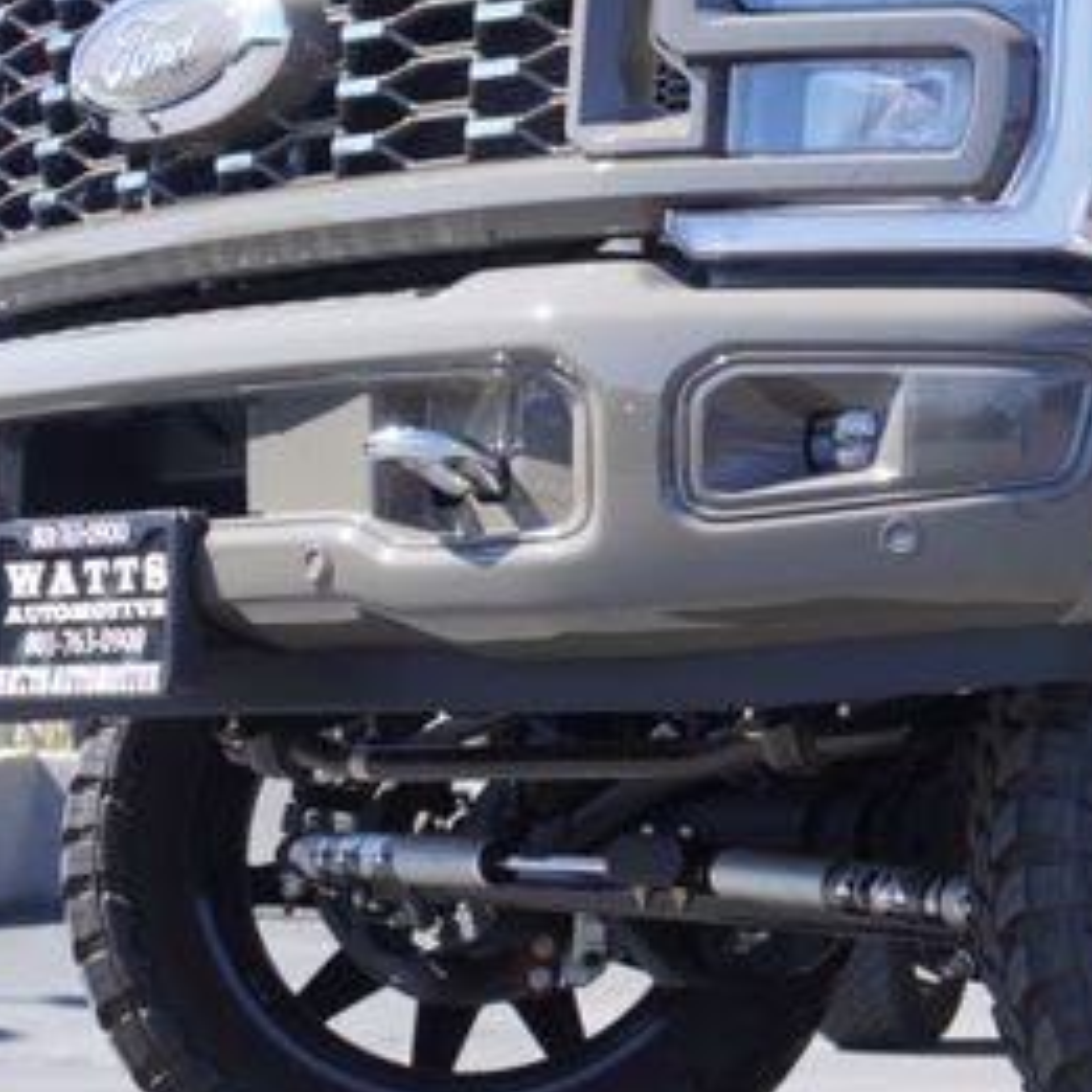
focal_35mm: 110
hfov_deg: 14.6
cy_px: 255
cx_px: 1690
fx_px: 3926
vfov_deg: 15.8
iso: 100
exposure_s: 1/125
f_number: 6.3
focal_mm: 22
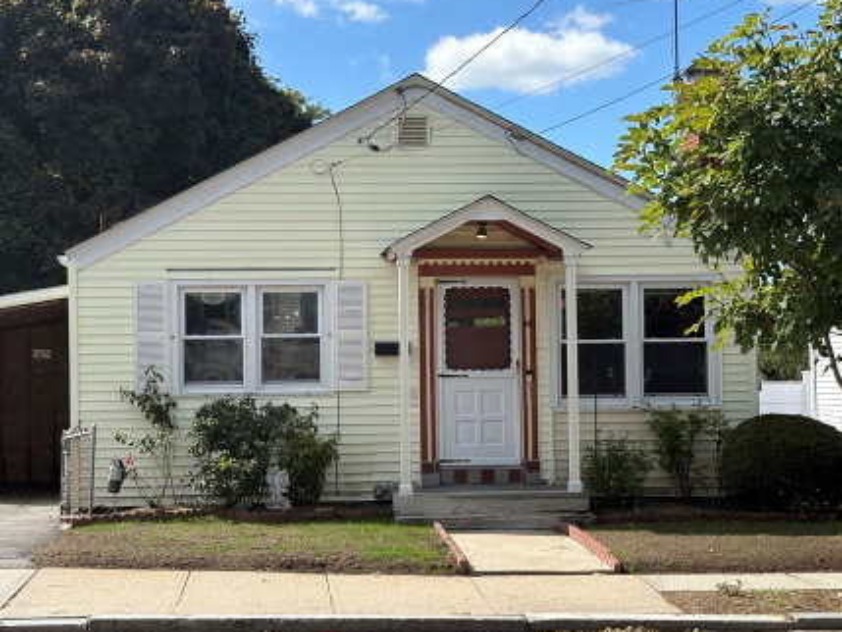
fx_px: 1509
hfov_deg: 31.2
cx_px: 408
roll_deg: +1.4
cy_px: 316
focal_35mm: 62
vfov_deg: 23.7
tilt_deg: +2.7
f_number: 1.6
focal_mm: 5.96
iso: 50
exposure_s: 1/2747
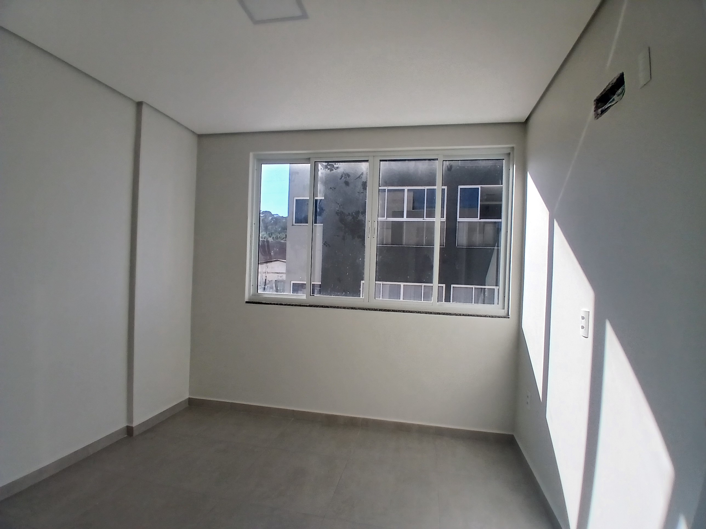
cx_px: 353
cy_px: 264
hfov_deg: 91.0
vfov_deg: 74.7
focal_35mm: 17
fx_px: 347
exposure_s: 1/882
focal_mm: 1.4
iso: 50
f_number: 2.2
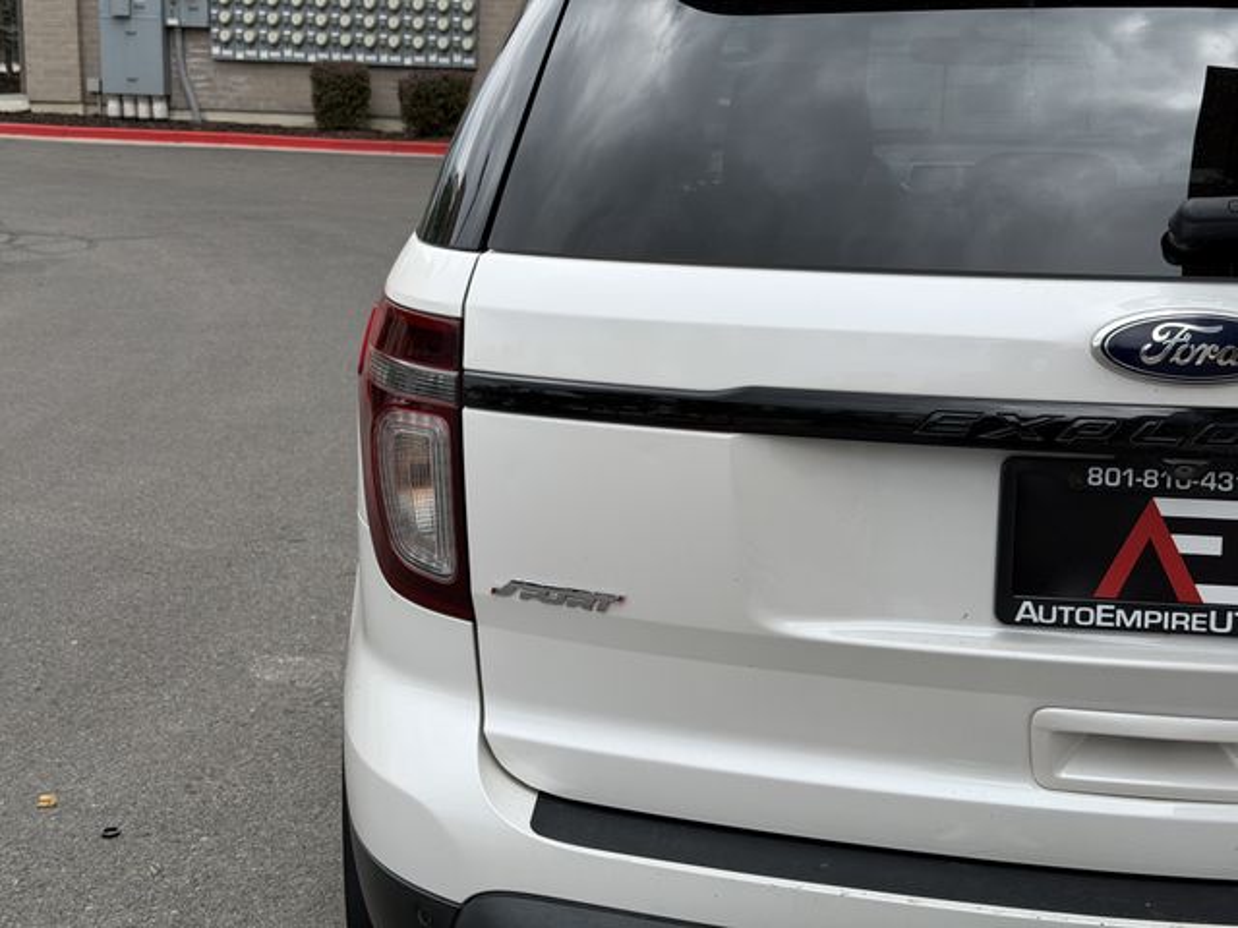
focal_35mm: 48
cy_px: 464
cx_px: 619
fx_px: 1717
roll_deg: -2.1
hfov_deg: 39.7
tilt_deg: -11.6
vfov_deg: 30.3
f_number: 1.78
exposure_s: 1/1715
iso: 64
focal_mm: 6.76
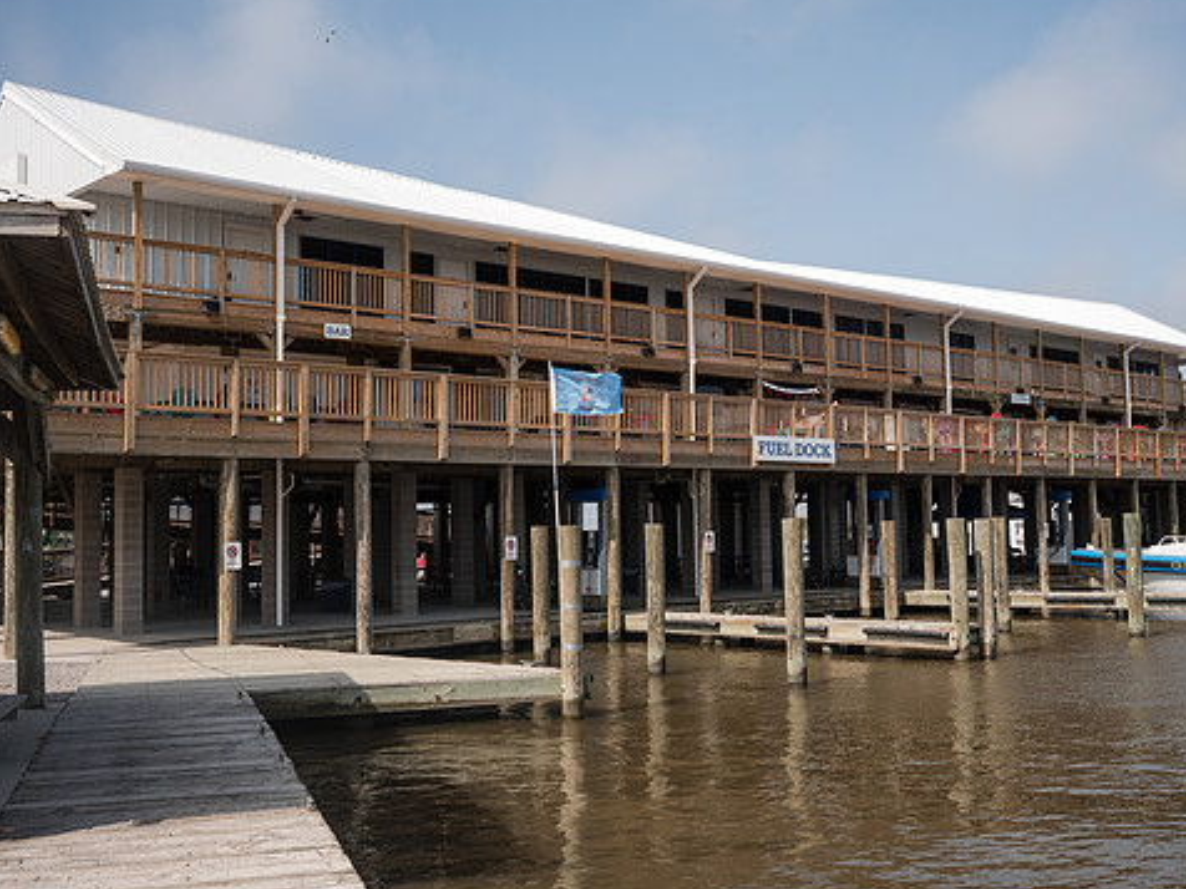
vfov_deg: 35.1
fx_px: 1405
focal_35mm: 41
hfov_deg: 45.6
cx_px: 678
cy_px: 425
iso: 200
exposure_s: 1/500
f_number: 10
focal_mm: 35
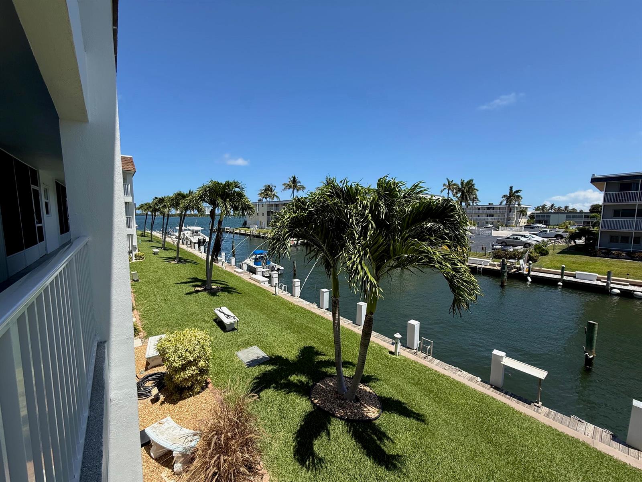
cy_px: 241
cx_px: 321
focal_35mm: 14
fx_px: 260
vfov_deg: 85.7
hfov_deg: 102.1
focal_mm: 2.22
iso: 50
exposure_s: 1/1572
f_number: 2.2
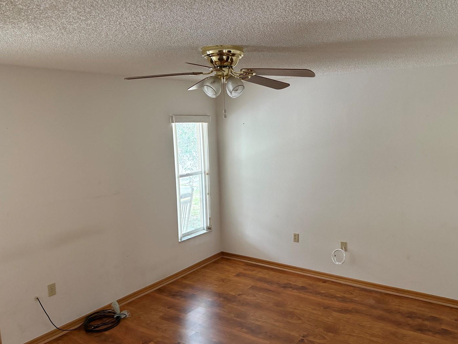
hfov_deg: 59.7
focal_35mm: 30
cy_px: 177
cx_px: 262
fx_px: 397
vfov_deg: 46.8
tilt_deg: -8.4
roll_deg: +1.1
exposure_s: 1/60
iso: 320
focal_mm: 5.96
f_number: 1.6
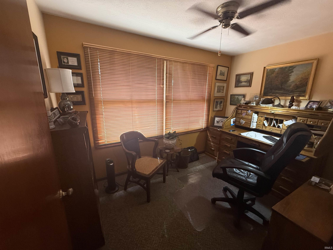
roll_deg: +0.1
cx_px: 166
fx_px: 135
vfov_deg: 85.7
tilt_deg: -12.8
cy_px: 125
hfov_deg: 102.1
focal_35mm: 14
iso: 200
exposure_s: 1/60
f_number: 2.2
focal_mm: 2.22
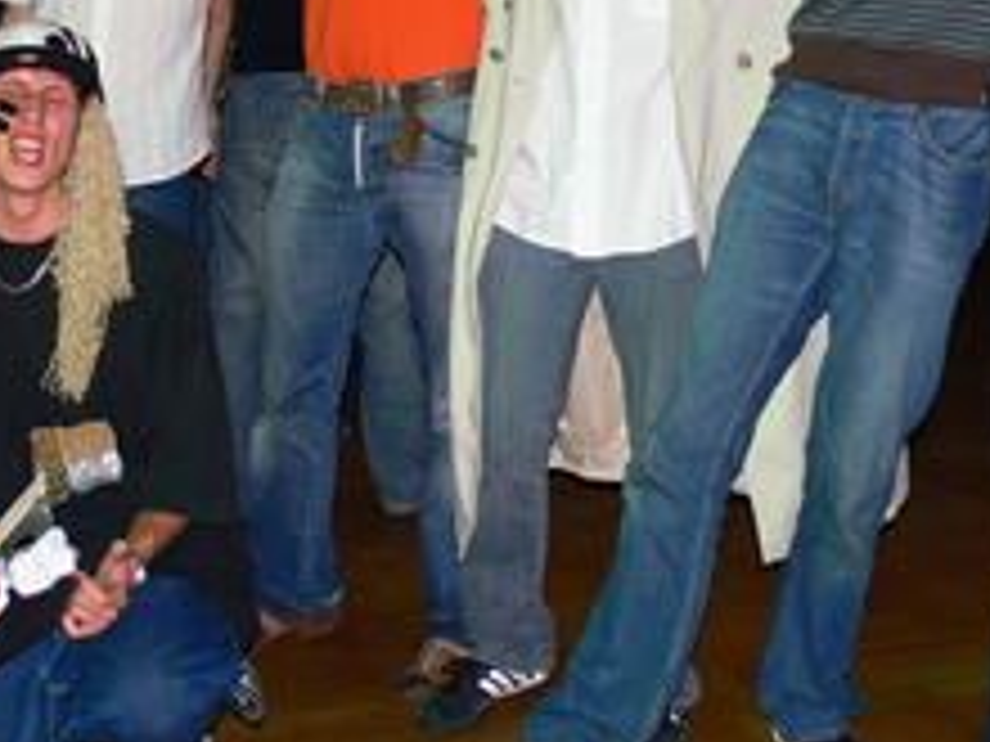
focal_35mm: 75
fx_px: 2145
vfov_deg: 19.4
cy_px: 144
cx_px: 567
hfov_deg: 26.0
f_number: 2.8
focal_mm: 7.4
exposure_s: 1/30
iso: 100
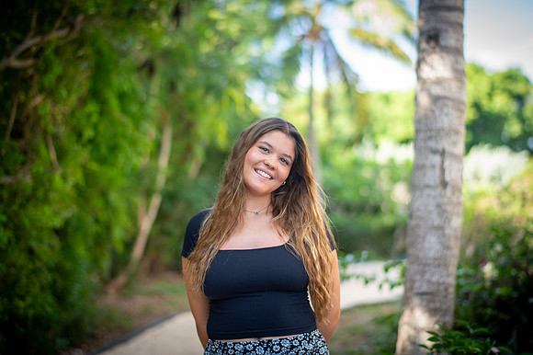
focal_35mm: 58
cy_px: 178
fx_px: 858
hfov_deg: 34.5
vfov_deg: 23.4
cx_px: 266
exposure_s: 1/2000
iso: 2000
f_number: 1.8
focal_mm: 58
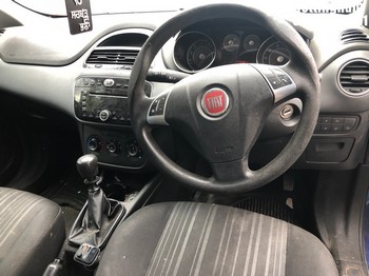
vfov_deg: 49.7
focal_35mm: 28
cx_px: 184
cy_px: 138
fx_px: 298
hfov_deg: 63.5
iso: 25
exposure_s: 1/40
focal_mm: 4
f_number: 1.8
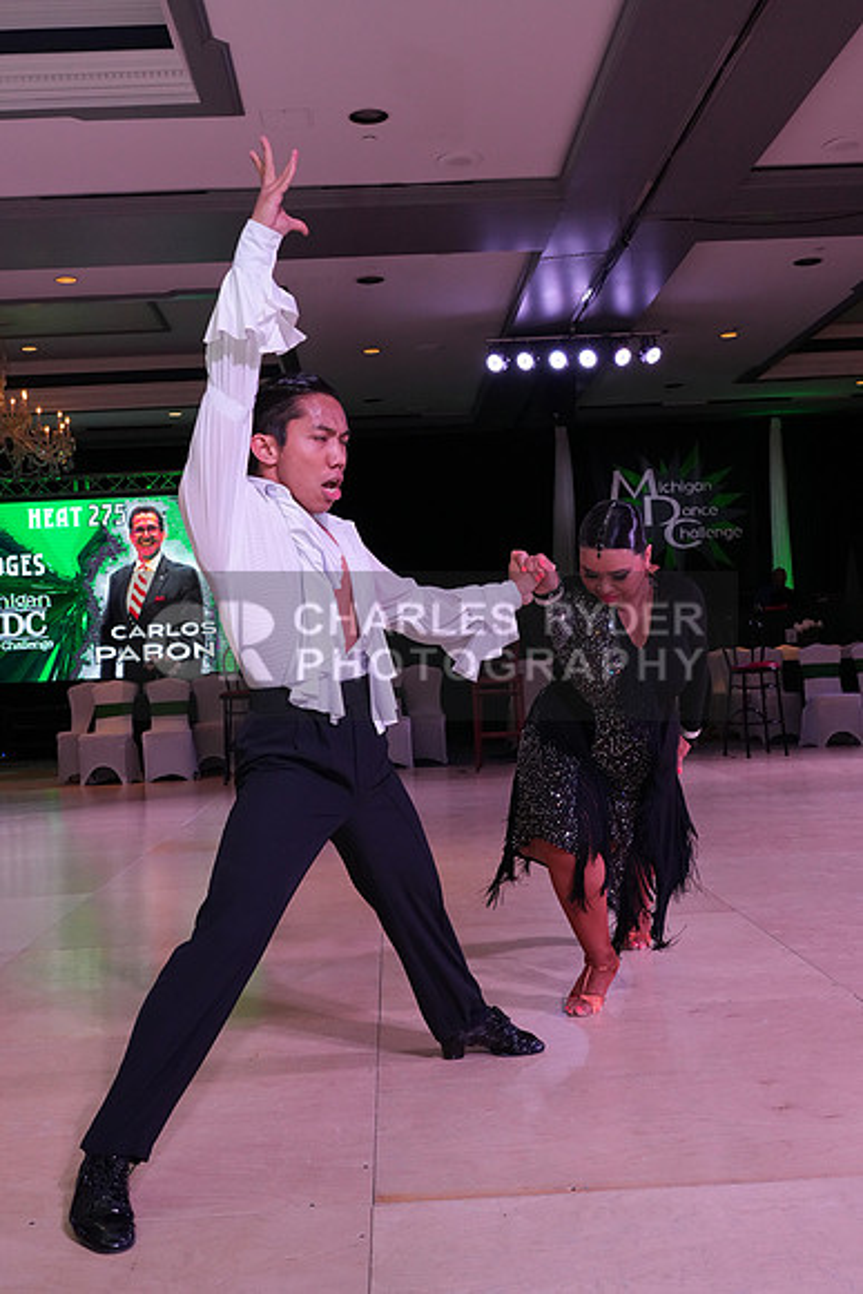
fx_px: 1330
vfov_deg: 51.9
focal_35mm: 37
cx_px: 432
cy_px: 647
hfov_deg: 36.0
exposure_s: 1/250
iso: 3200
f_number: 11
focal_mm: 37
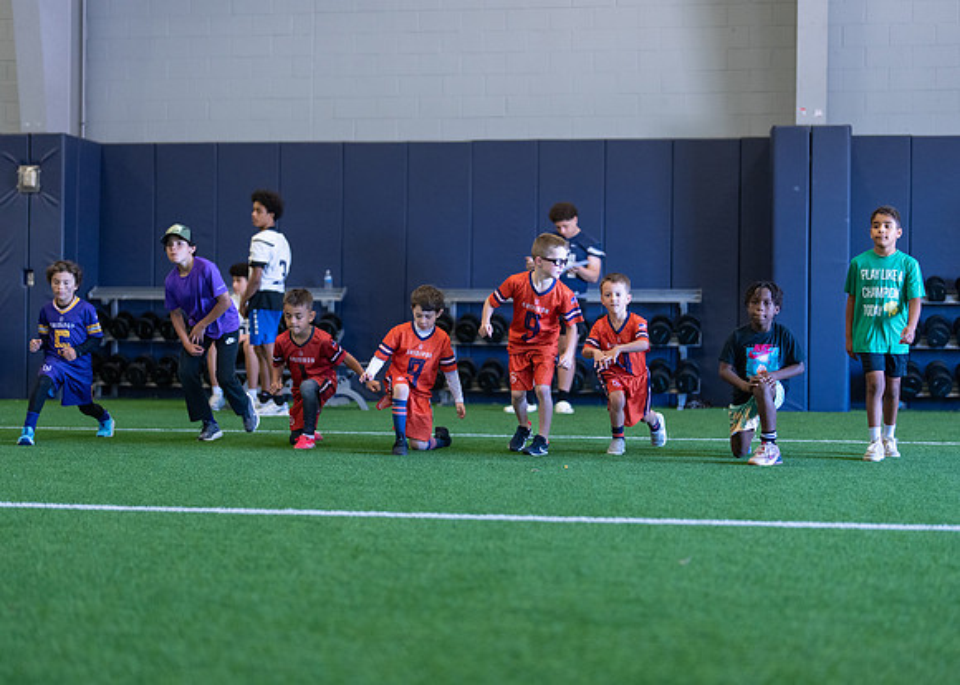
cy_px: 323
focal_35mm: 62
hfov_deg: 31.8
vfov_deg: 23.0
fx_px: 1684
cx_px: 503
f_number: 1.2
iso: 1600
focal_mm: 50
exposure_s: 1/1000
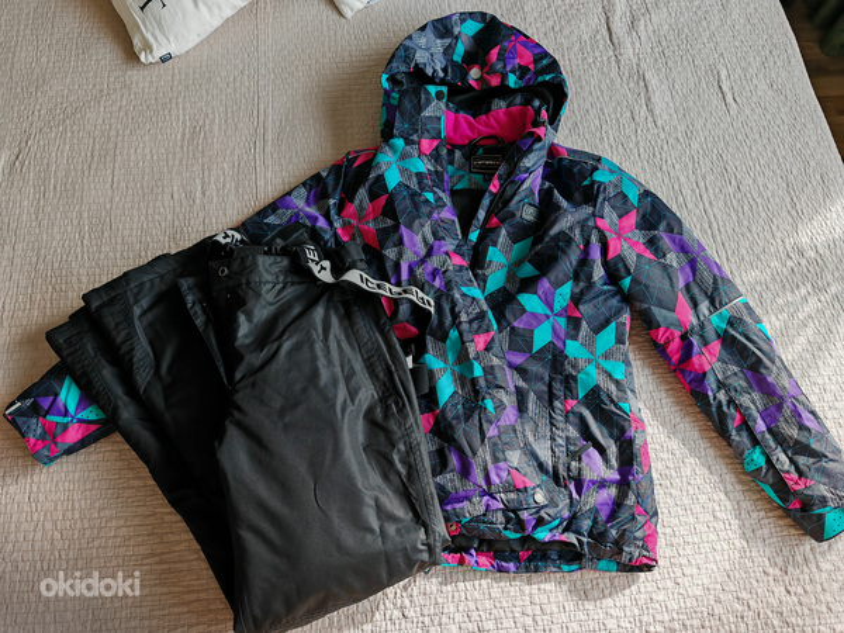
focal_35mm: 27
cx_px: 422
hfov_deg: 65.3
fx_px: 658
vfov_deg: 51.4
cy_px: 316
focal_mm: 7.62
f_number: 1.6
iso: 50
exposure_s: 1/150
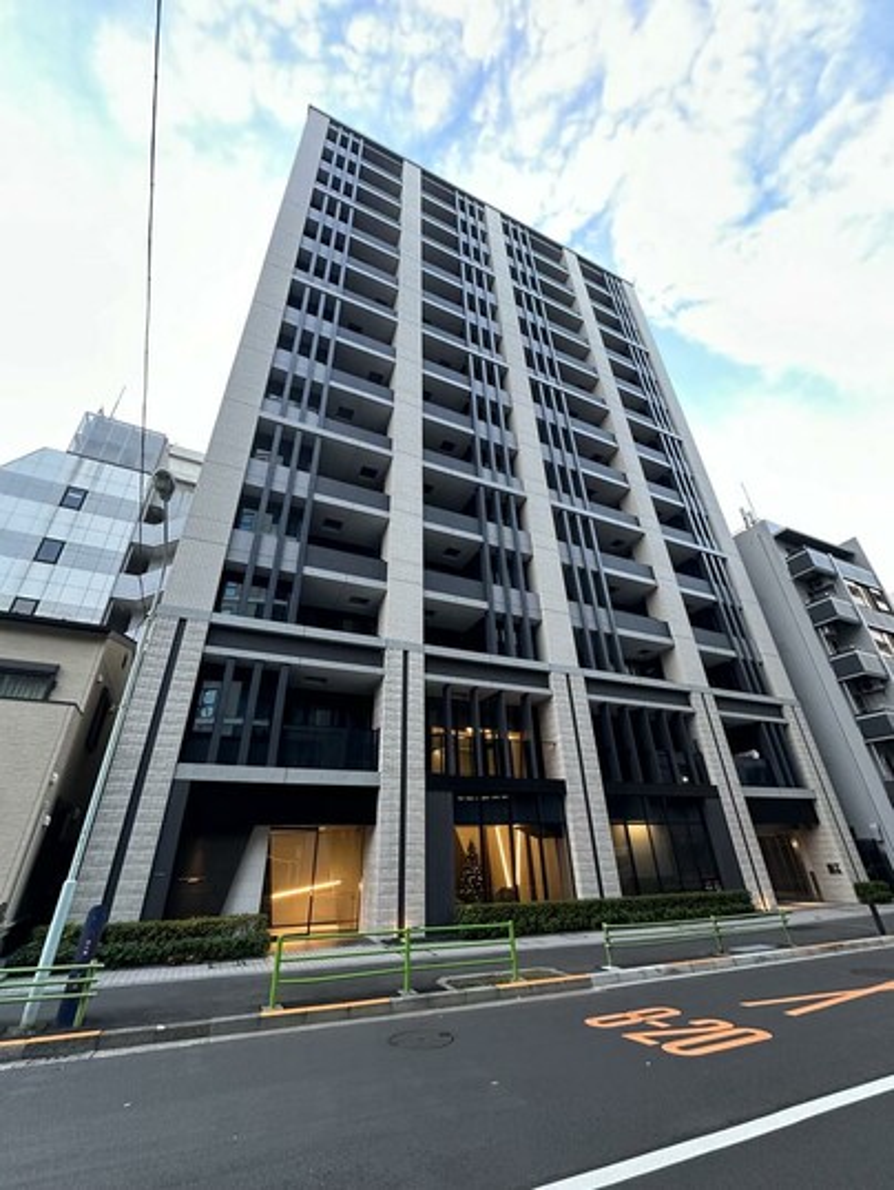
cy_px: 595
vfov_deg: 102.0
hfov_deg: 85.7
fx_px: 482
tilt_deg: +29.4
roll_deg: +0.3
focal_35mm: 14
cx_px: 447
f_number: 2.2
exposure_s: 1/50
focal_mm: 2.22
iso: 250
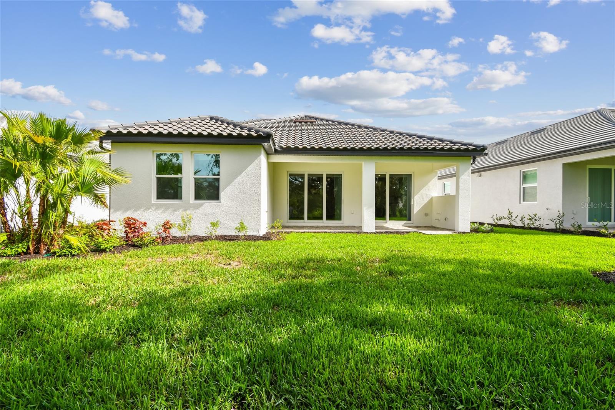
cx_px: 308
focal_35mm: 15
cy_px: 205
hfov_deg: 100.4
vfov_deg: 77.3
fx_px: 256
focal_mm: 10
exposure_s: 1/200
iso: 100
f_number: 7.1
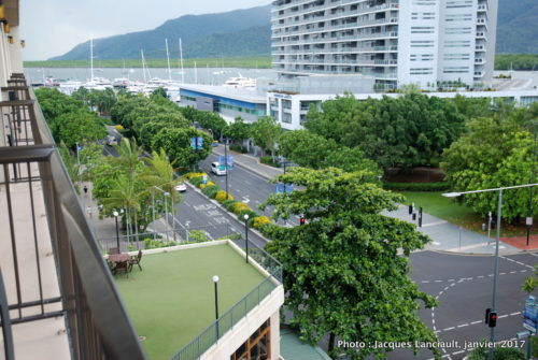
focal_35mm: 40
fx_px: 606
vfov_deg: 33.1
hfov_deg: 47.9
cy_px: 180
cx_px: 269
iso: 100
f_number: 3.8
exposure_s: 1/50
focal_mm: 27
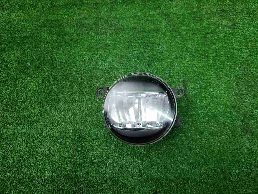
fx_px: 194
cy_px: 97
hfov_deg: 67.3
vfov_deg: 53.1
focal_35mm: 26
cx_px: 129
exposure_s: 1/50
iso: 95
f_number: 1.8
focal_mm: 5.4
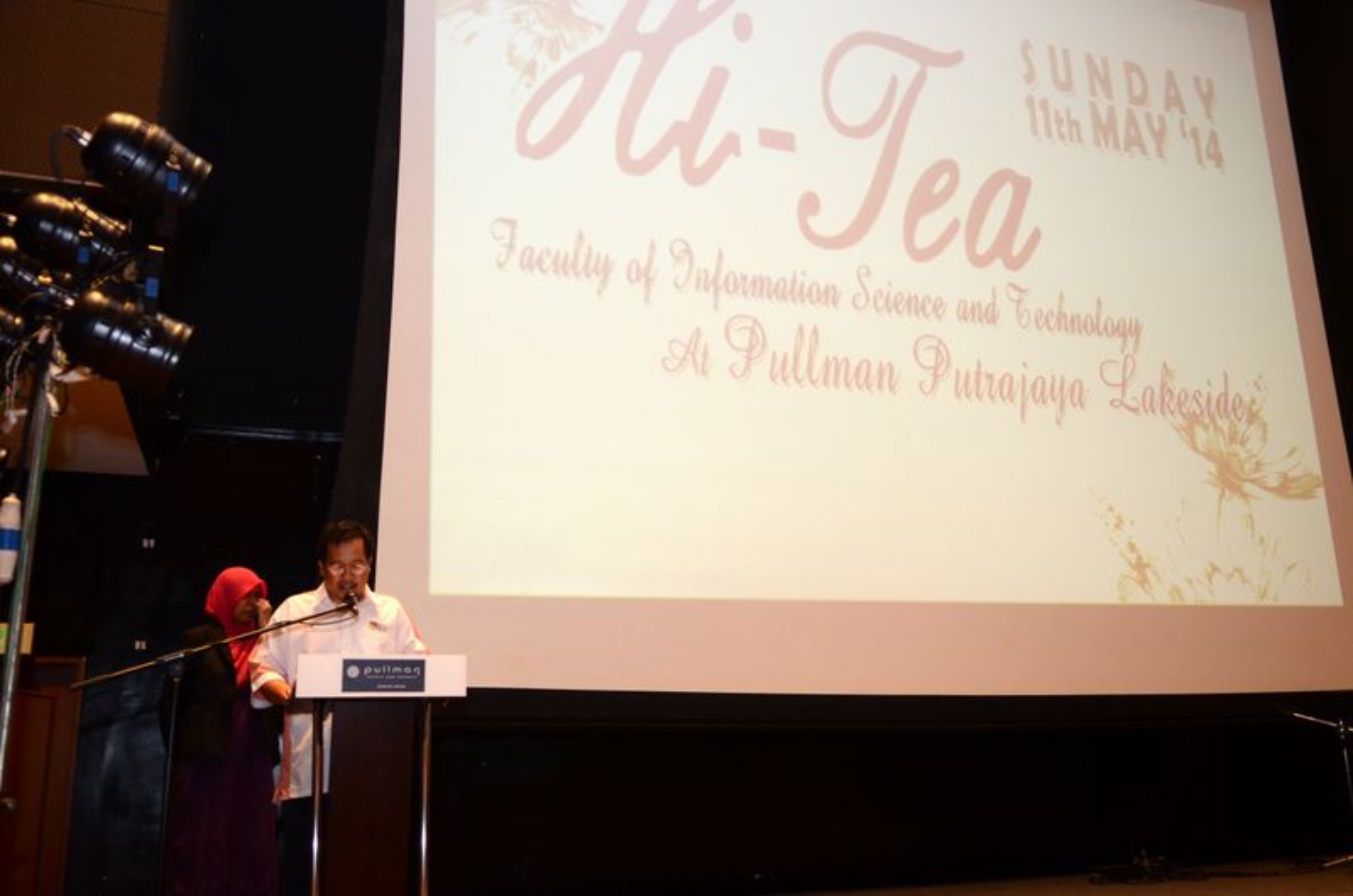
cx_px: 676
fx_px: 1125
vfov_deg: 43.4
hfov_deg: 62.0
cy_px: 448
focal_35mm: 30
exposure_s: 1/80
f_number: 2.8
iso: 800
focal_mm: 20
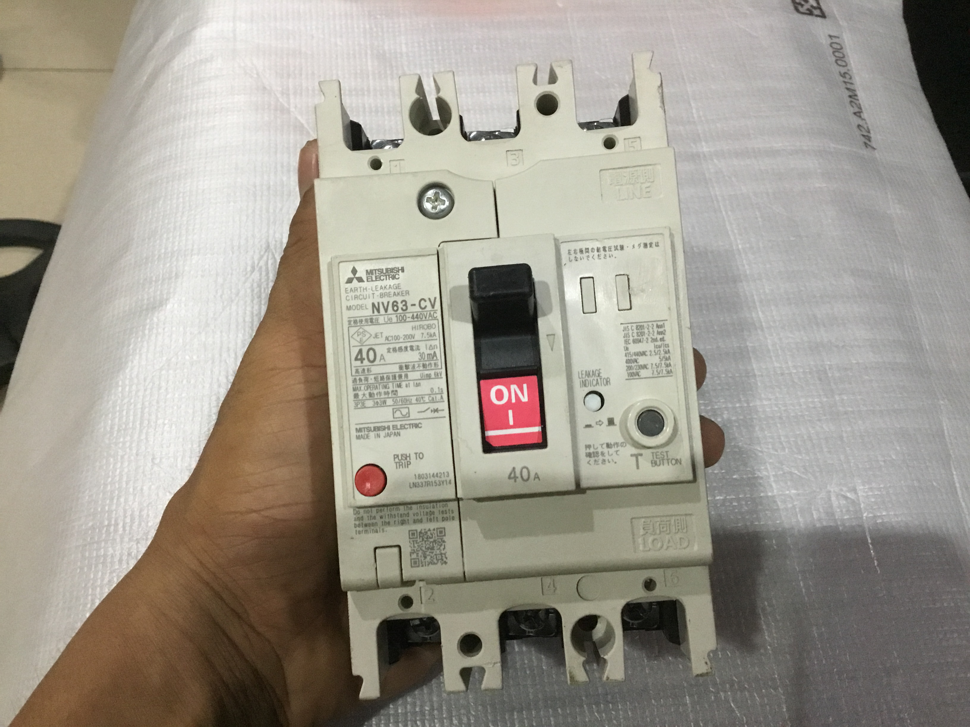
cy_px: 364
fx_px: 869
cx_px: 485
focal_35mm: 31
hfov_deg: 58.4
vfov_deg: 45.4
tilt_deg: -61.7
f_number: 2.4
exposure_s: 1/25
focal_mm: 3.3
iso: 200
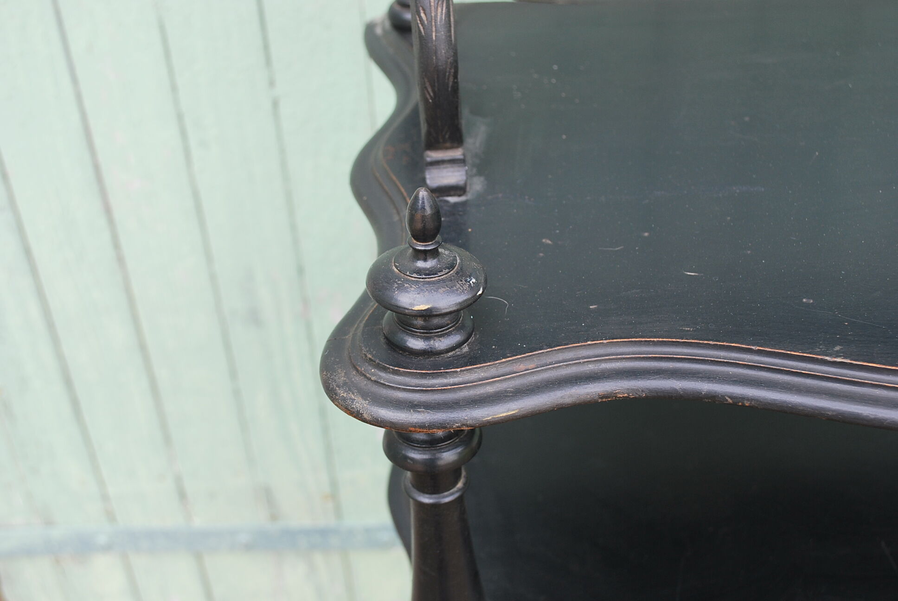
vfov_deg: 29.9
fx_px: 1124
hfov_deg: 43.6
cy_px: 300
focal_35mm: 45
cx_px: 449
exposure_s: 1/100
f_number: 5
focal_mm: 30
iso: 200
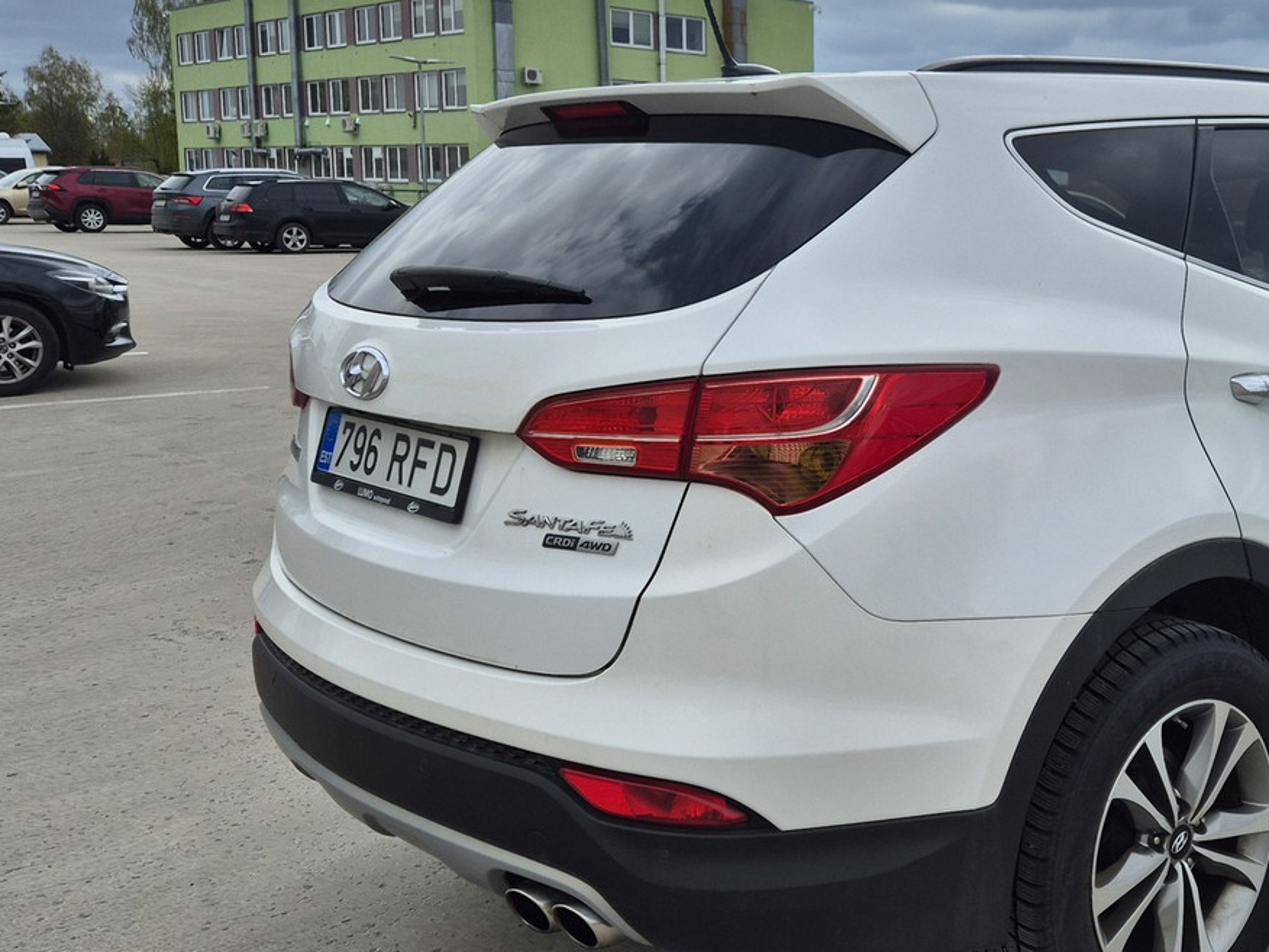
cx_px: 988
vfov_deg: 34.3
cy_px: 442
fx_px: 1540
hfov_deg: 43.0
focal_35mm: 42
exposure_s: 1/3672
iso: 25
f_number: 1.8
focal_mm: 5.4
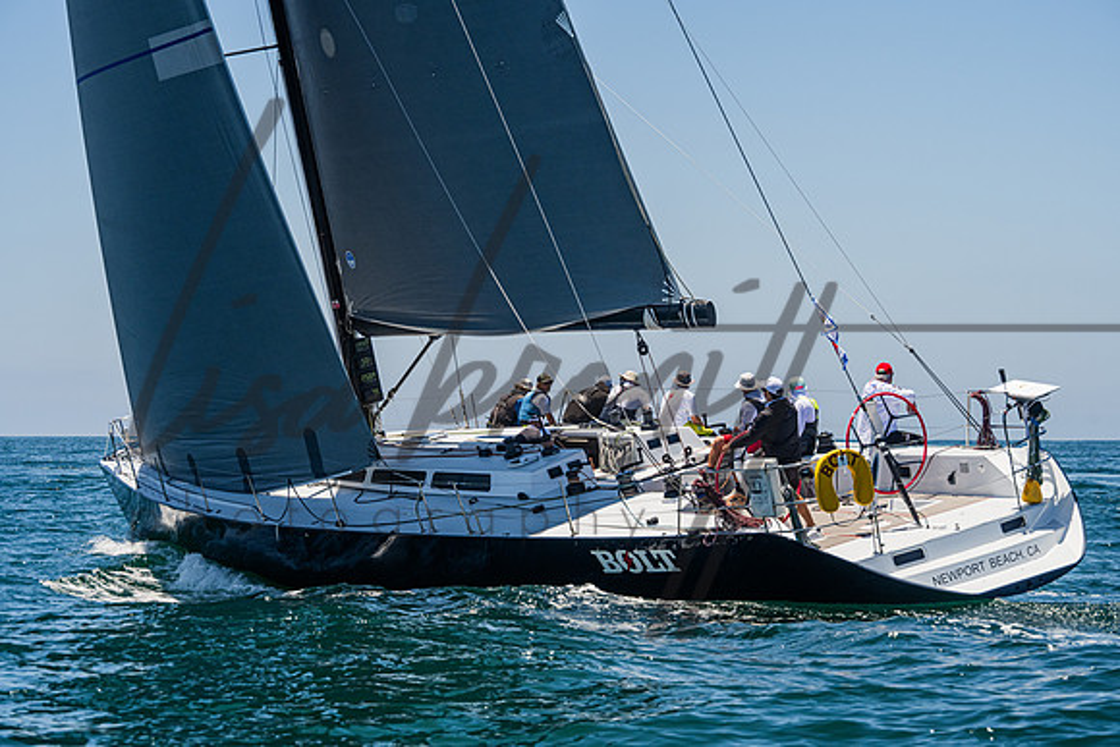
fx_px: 3249
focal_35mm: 104
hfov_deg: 19.6
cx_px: 561
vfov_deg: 13.1
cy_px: 386
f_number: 8
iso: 500
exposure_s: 1/2500
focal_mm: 95
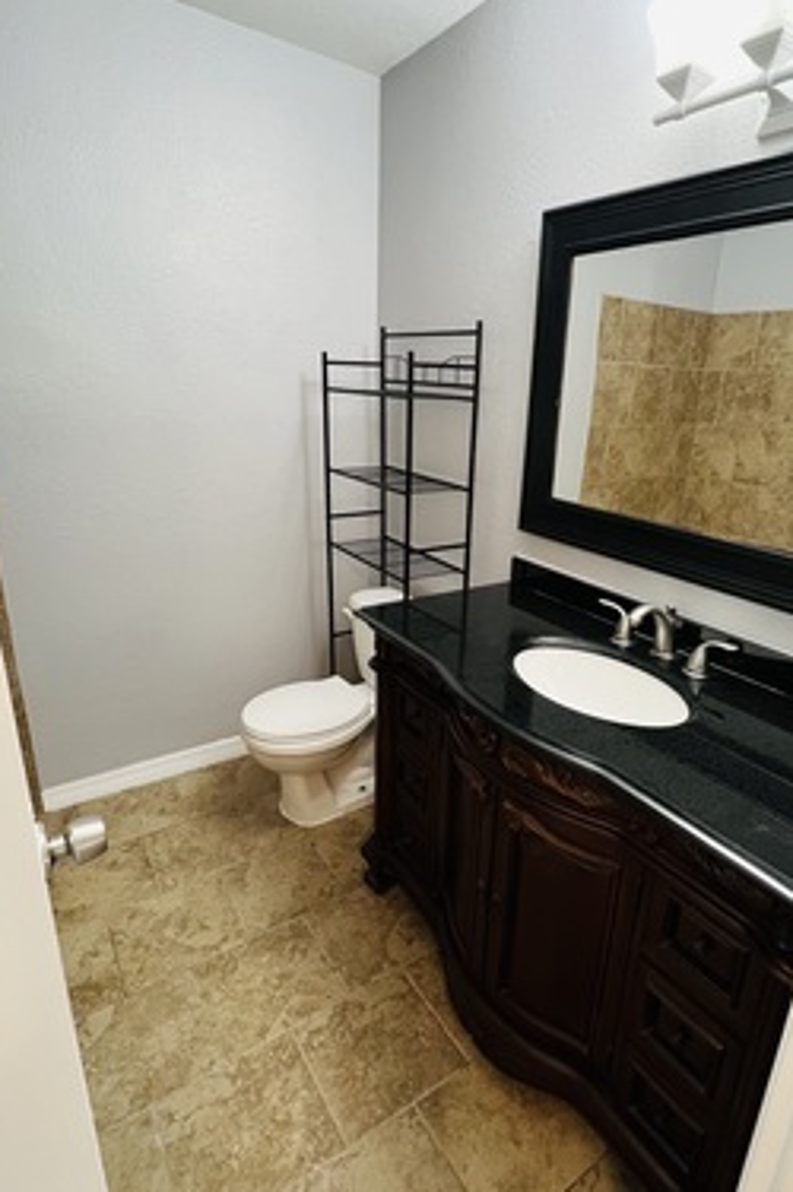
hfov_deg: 66.9
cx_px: 462
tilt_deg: -16.5
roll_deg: -3.3
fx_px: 596
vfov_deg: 90.1
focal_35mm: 18
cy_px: 599
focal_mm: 1.57
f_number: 1.8
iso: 320
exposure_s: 1/60
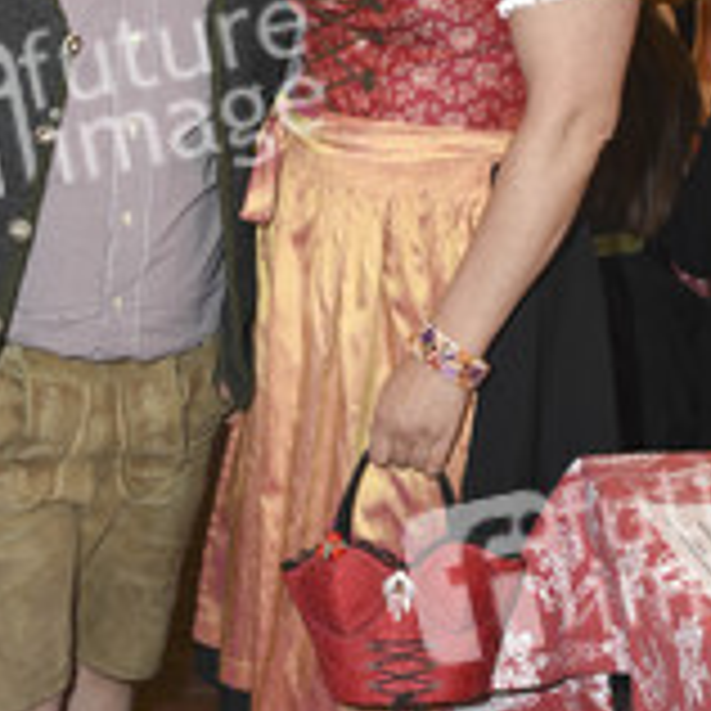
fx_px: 1721
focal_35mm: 74
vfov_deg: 23.3
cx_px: 225
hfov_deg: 23.2
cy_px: 333
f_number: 5.6
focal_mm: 23
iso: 500
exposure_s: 1/160
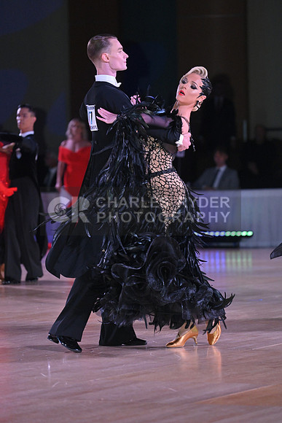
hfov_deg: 6.9
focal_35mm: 200
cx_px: 141
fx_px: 2348
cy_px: 212
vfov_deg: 10.3
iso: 3200
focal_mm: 200
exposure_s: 1/400
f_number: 5
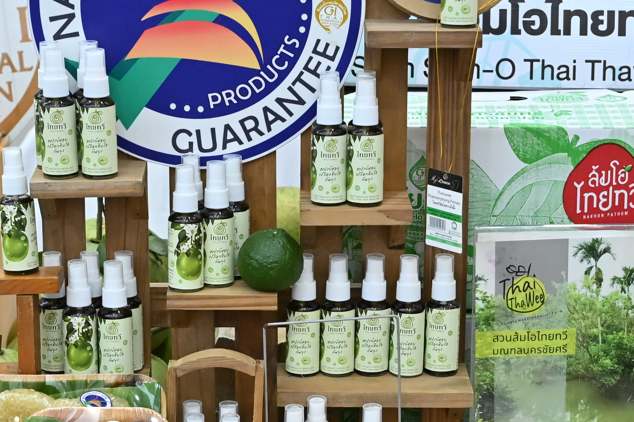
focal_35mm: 105
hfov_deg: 19.5
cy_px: 316
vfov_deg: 13.1
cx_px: 281
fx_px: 1841
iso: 2500
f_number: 4
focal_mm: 33.5
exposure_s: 1/125
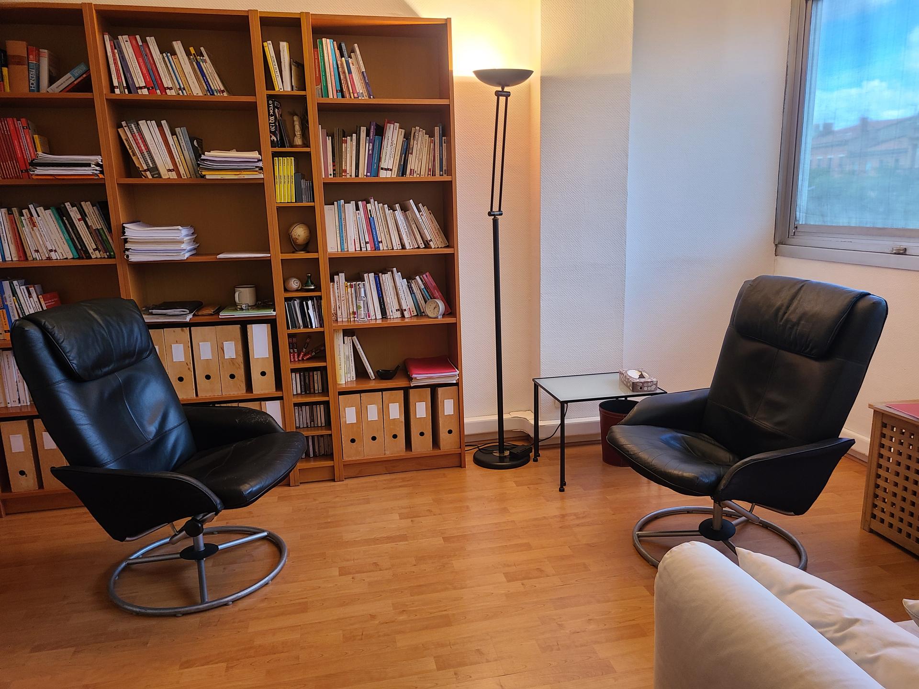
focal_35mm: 26
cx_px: 460
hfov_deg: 67.3
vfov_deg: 53.1
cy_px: 344
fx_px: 690
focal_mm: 5.4
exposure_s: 1/50
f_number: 1.8
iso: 160
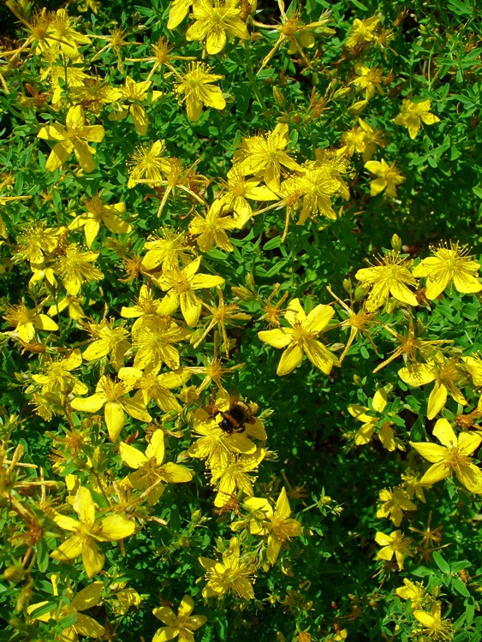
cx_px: 241
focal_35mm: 37
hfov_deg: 38.7
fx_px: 687
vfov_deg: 50.1
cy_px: 321
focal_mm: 6.1
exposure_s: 1/400
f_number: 5.6
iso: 64
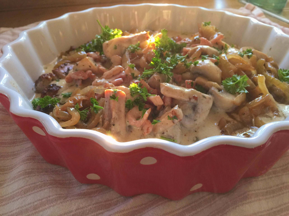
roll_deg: -1.3
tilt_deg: -37.0
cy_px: 108
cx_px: 144
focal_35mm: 29
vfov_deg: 48.2
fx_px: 242
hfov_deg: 61.7
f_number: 2.2
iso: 64
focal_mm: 4.15
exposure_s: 1/33
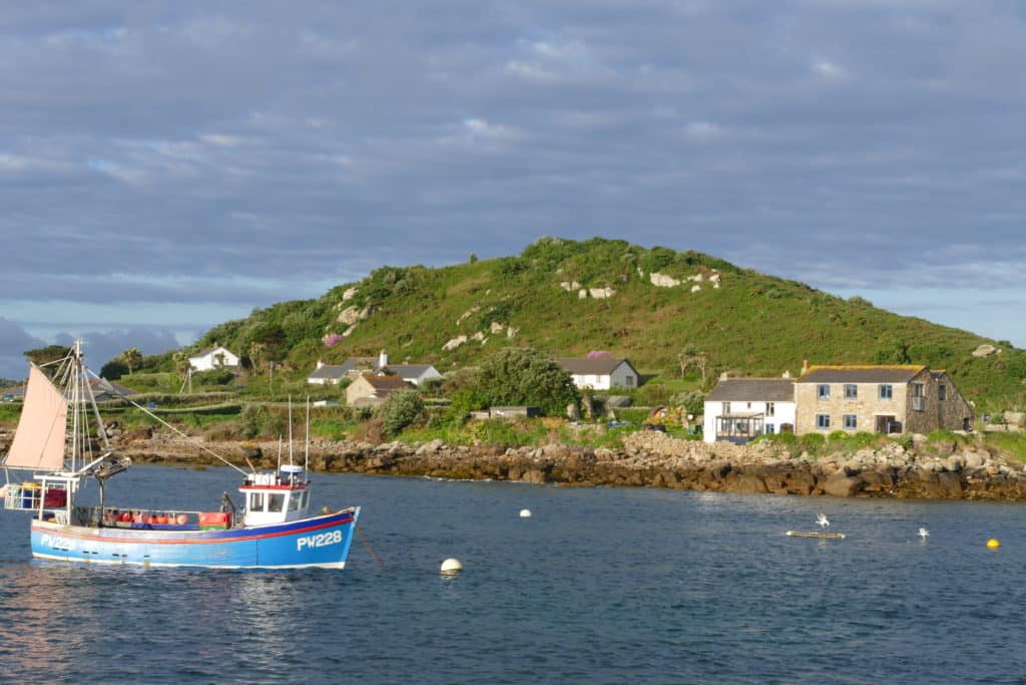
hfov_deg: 29.2
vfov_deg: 19.7
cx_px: 513
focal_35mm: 69
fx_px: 1967
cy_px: 342
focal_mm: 24.99
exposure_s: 1/160
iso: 125
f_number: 8
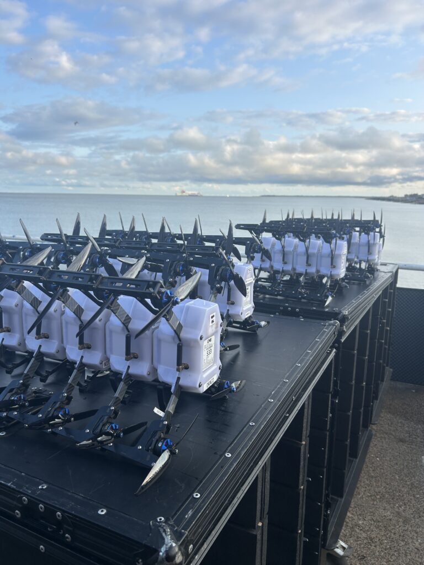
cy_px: 282
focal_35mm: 26
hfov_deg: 53.1
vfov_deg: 67.3
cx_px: 212
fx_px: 425
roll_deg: -0.9
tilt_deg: -12.2
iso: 50
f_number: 1.5
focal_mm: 5.7
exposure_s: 1/1511
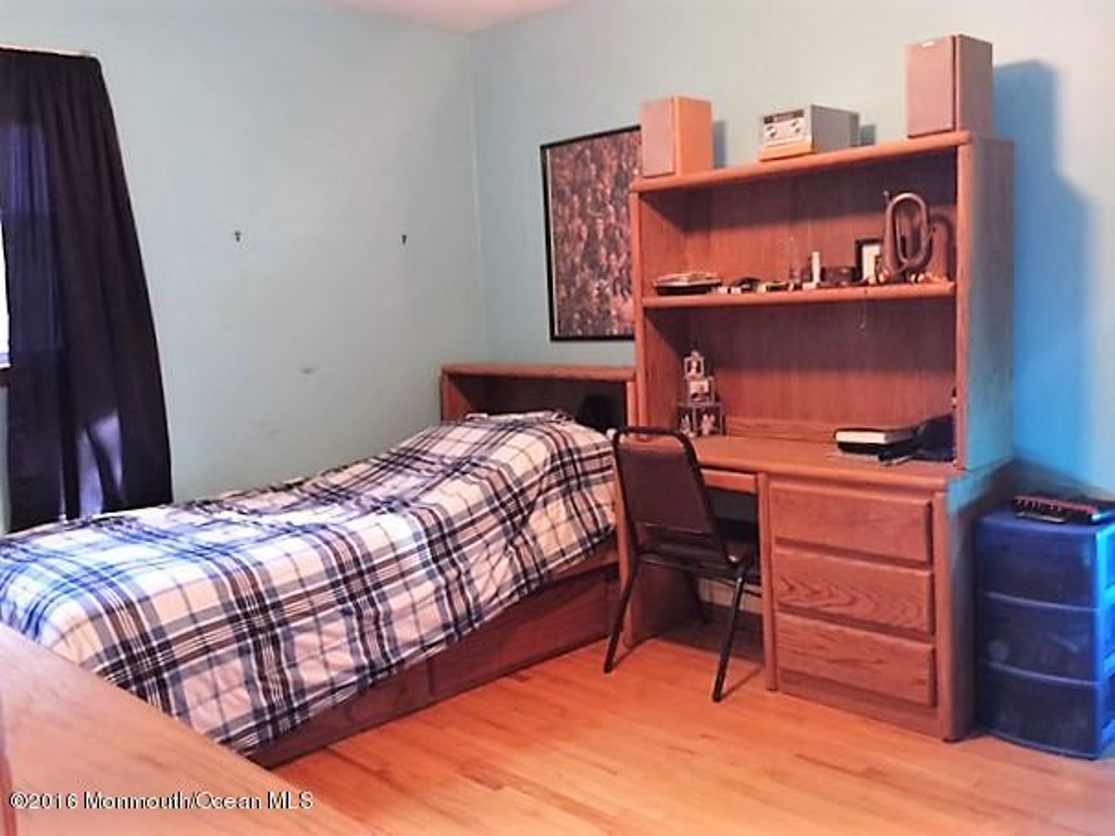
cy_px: 418
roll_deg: -0.6
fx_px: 934
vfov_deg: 48.2
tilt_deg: -7.9
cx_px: 558
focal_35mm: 29
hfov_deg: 61.7
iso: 125
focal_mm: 4.15
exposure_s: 1/4
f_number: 2.2
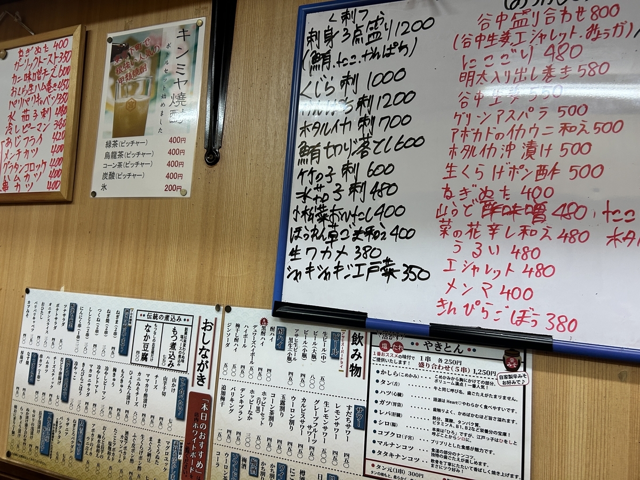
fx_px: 481
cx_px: 320
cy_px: 240
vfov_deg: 53.1
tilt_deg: +6.2
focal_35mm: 26
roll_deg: -4.4
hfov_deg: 67.3
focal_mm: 5.7
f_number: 1.5
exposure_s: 1/100
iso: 125
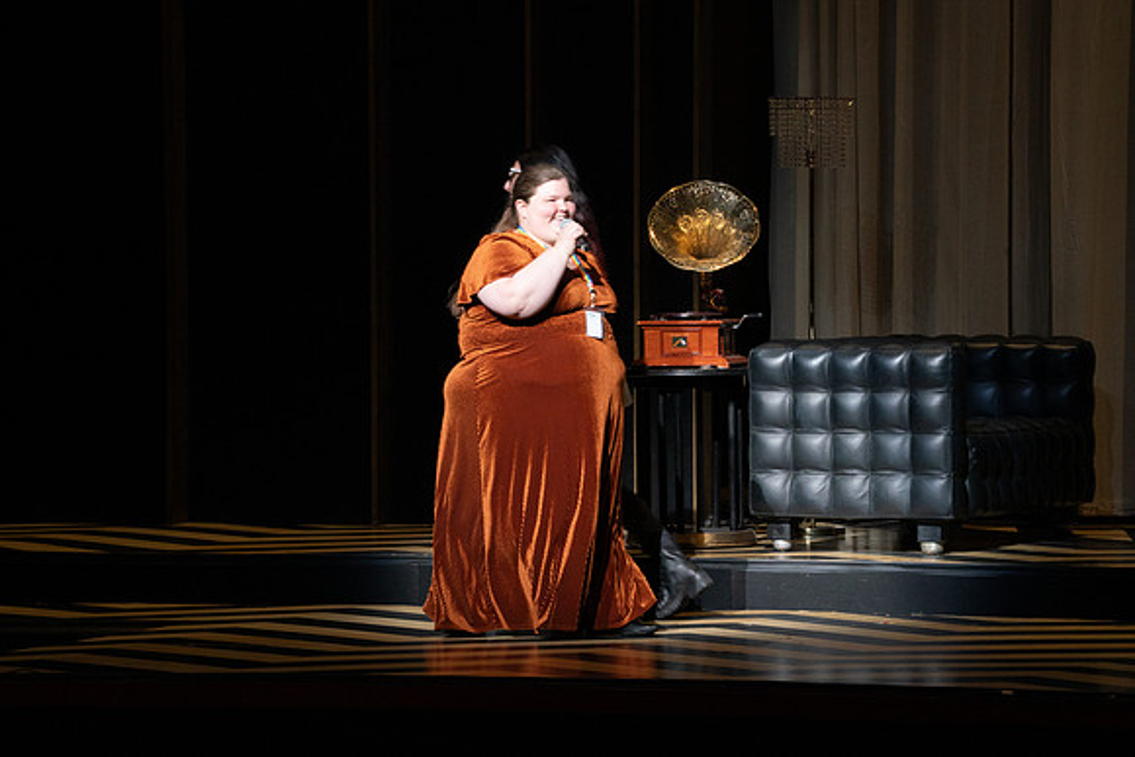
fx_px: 6307
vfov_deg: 6.9
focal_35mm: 200
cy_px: 378
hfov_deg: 10.3
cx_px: 568
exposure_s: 1/160
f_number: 14
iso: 3200
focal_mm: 200
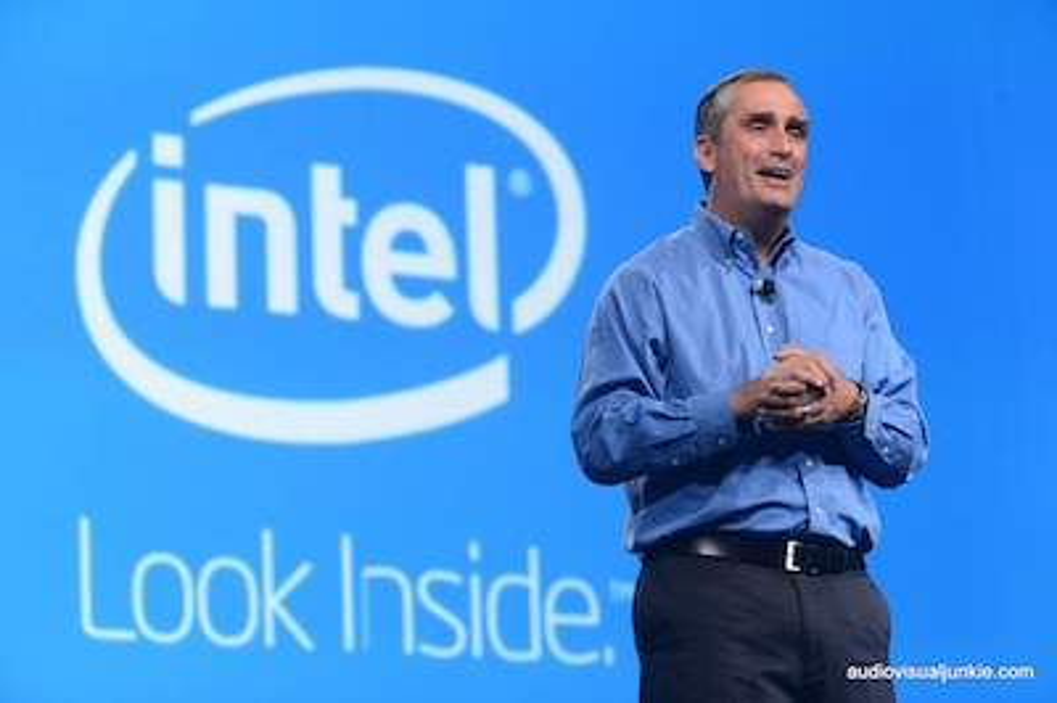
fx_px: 8214
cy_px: 352
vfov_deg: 4.9
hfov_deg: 7.4
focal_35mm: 280
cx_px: 528
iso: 4000
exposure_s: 1/100
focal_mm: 280
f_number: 6.3
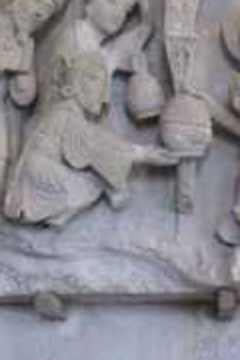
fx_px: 900
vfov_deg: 22.6
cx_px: 144
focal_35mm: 90
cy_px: 182
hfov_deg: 15.2
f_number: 3.1
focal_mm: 6.51
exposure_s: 1/25
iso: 400
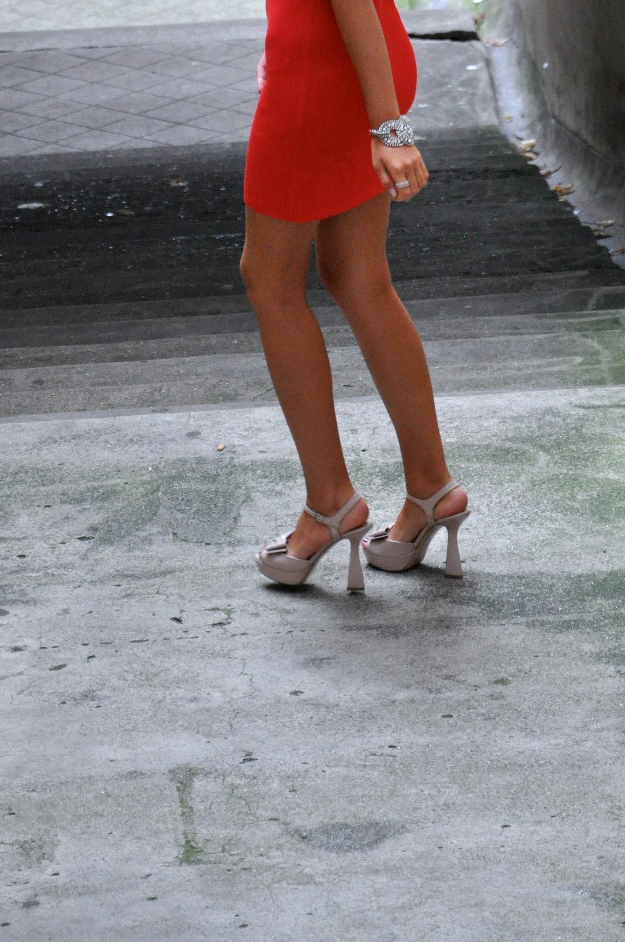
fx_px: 7675
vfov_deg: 7.0
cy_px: 93
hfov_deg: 4.7
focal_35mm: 294
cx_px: 380
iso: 1600
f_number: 5.6
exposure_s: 1/250
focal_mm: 105
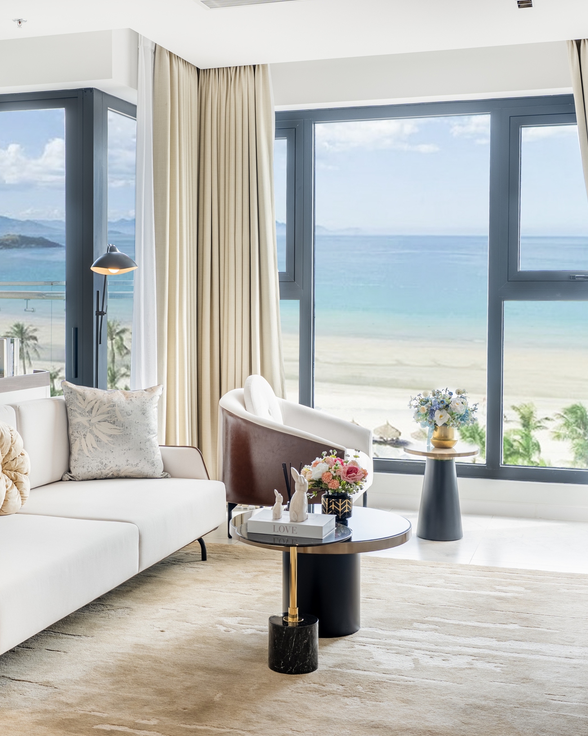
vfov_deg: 40.3
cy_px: 363
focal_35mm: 46
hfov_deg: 32.3
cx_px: 168
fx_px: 1001
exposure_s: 1/1600
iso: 100
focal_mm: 32
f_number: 4.5
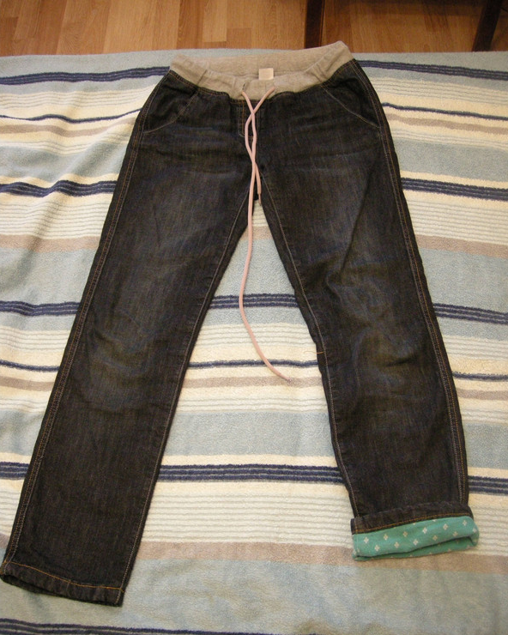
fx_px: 714
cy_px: 336
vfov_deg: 47.9
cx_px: 256
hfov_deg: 39.2
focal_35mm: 38
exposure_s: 1/17.3
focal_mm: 7.5
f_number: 2.7
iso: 400
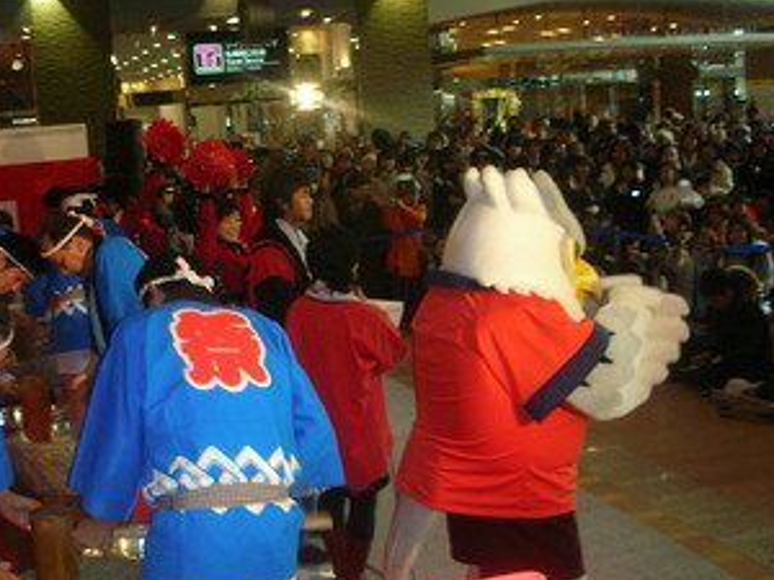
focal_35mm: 49
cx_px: 250
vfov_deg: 29.6
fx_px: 1096
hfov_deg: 38.4
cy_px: 231
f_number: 3
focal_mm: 5.8
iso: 101
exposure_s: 1/60.1
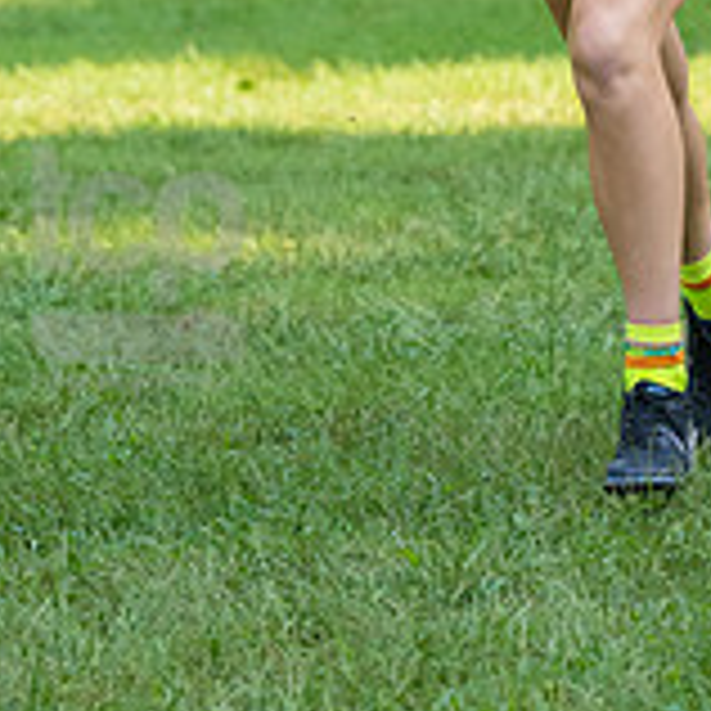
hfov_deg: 3.9
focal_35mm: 452
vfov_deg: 3.9
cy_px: -220
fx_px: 10504
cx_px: 632
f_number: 5
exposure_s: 1/1600
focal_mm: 125
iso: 1600
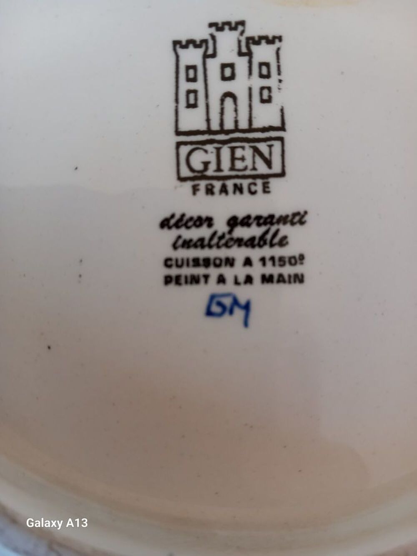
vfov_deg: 65.3
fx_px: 434
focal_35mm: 27
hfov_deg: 51.4
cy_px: 278
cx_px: 208
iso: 160
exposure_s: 1/50
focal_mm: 4
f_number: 1.8
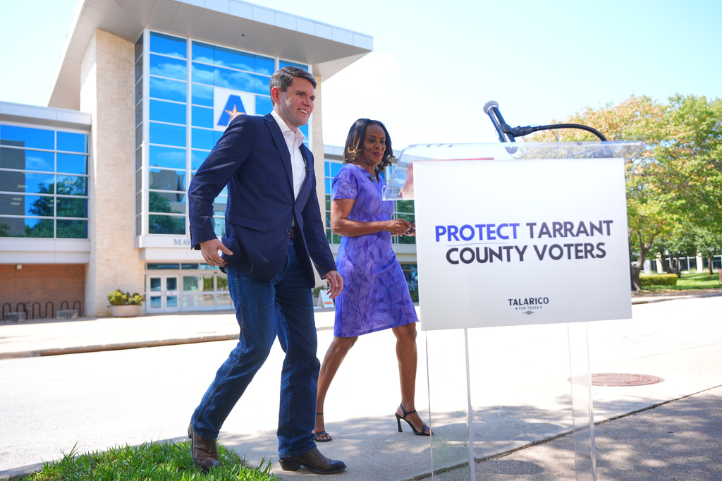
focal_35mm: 28
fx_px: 561
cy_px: 240
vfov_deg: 46.4
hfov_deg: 65.5
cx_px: 361
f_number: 3.2
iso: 250
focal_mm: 28
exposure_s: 1/640
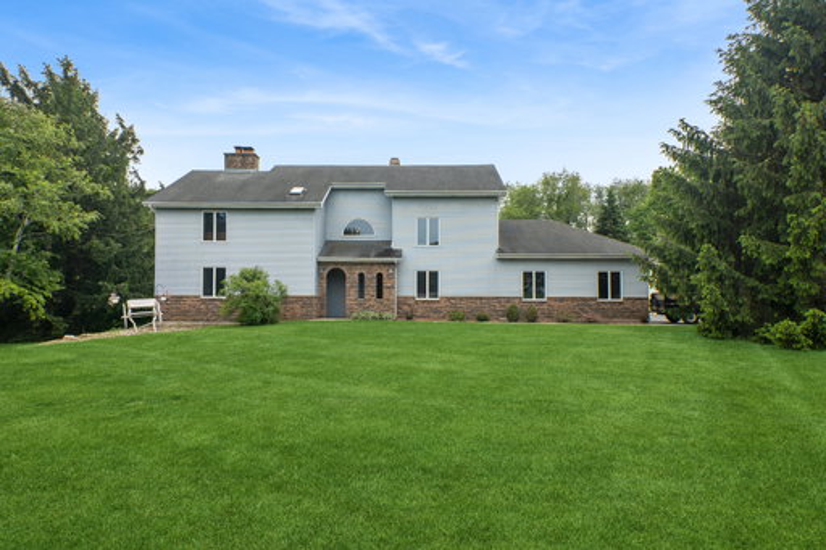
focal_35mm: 21
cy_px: 275
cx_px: 413
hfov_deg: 81.2
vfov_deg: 59.5
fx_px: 482
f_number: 8
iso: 640
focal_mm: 14
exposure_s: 1/400
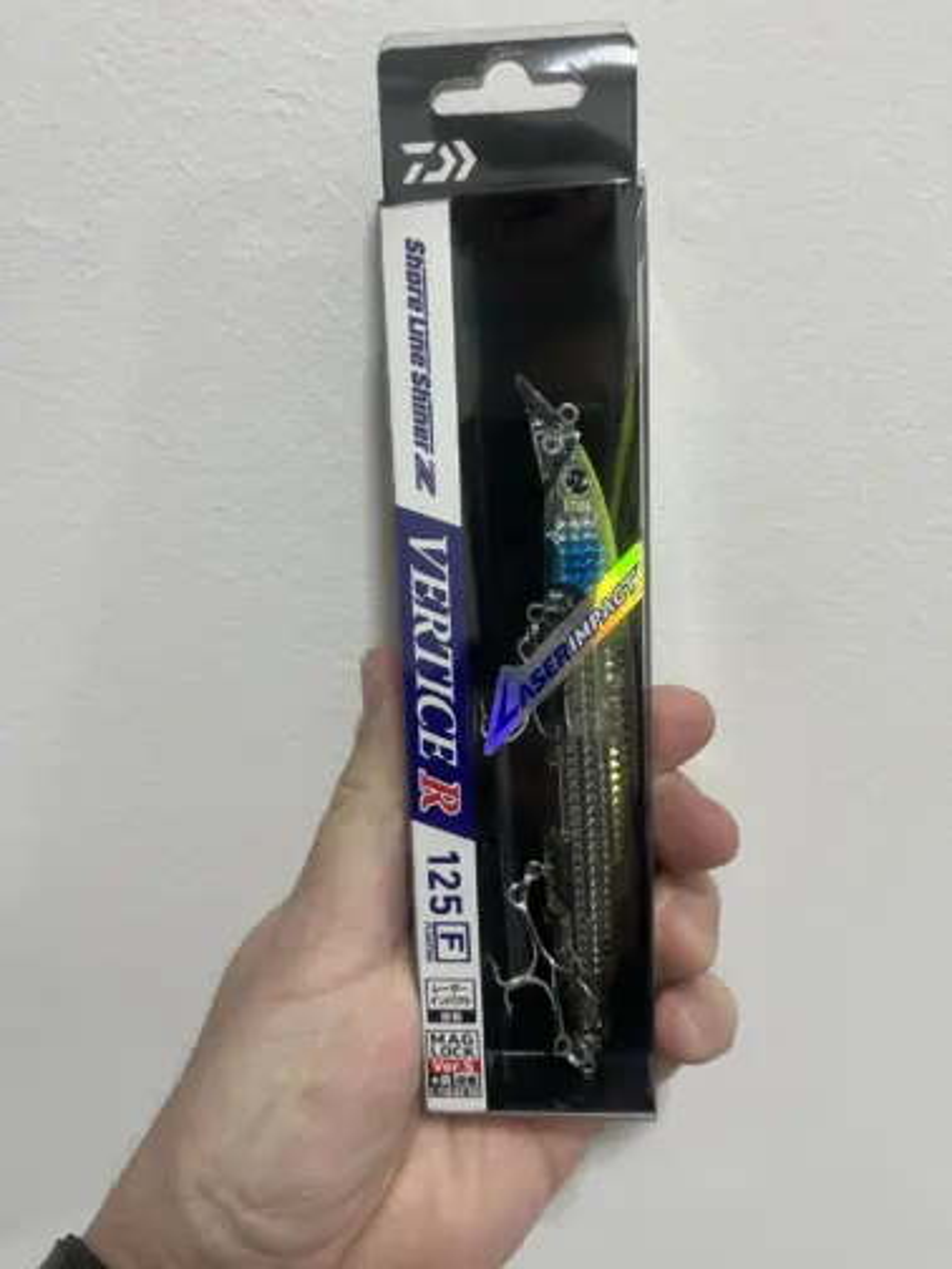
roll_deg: +2.1
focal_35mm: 26
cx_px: 476
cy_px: 634
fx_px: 953
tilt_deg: -23.9
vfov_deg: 67.3
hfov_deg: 53.1
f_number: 1.6
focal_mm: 5.1
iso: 125
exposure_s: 1/50
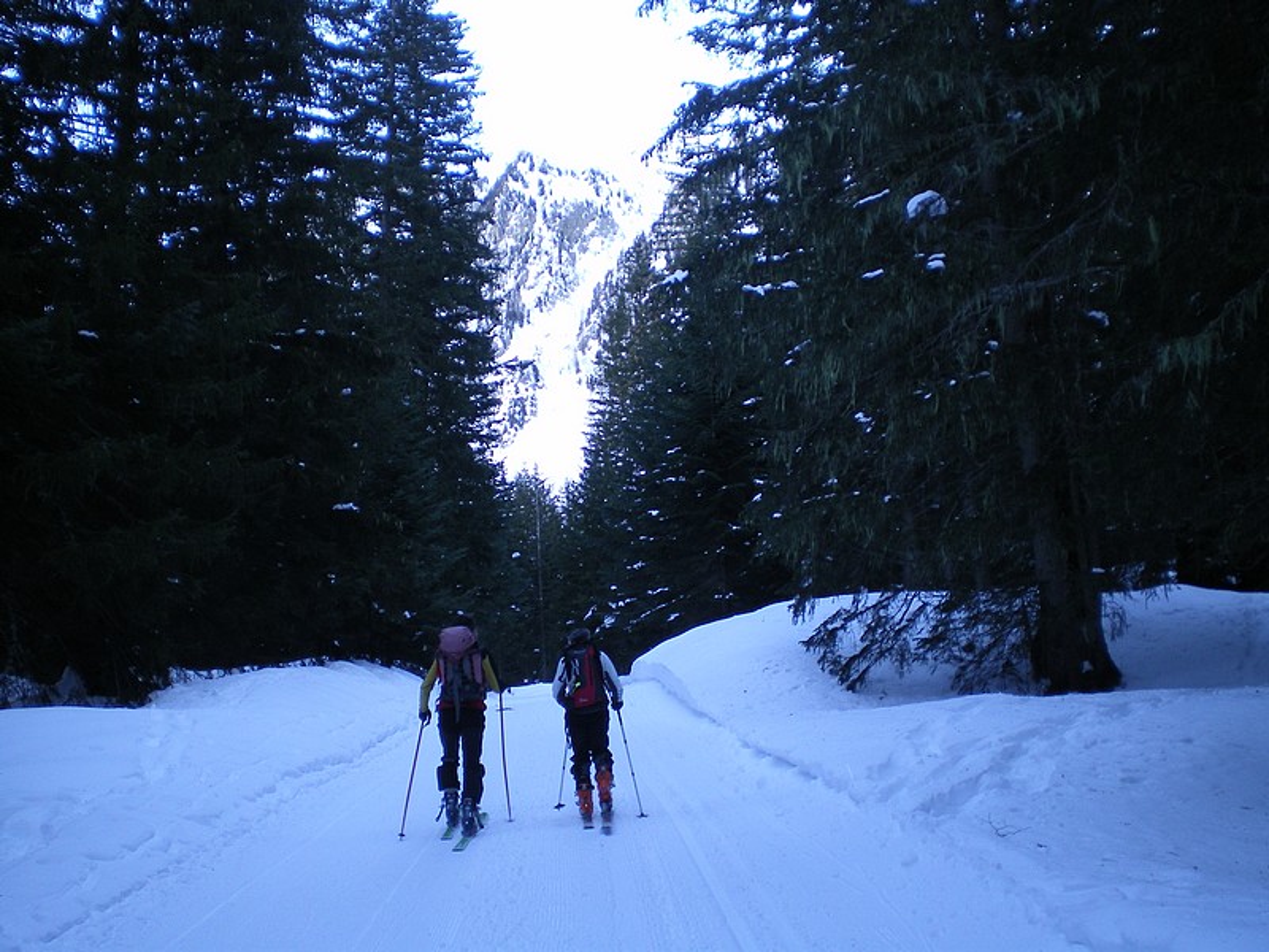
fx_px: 1393
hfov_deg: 49.0
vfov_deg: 37.7
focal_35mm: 38
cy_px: 476
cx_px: 634
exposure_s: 1/50
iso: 64
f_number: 3.1
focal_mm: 6.3
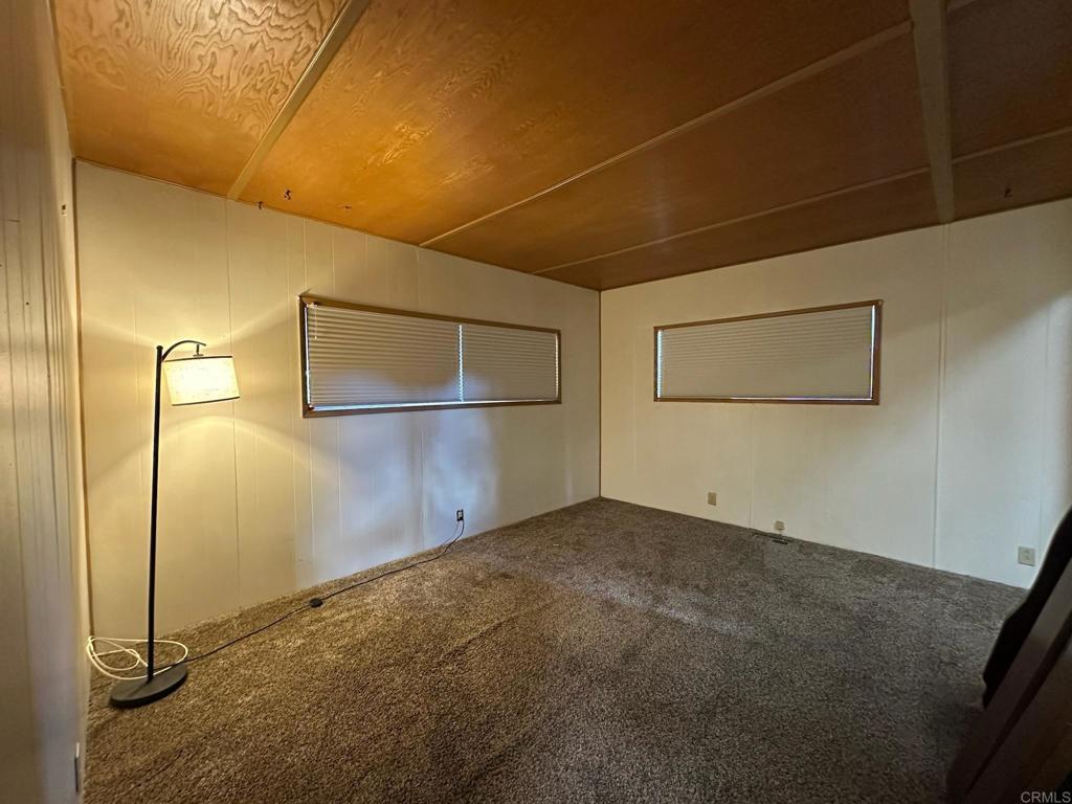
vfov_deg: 85.7
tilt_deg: -1.8
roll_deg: +0.7
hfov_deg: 102.1
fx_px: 434
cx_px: 536
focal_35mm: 14
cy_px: 402
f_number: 2.2
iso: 1250
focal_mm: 2.22
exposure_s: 1/60
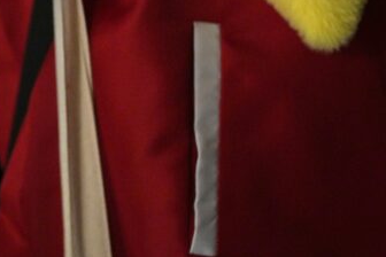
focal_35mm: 125
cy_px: -151
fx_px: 1340
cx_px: -63
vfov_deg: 10.5
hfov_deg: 15.8
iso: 400
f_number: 1.4
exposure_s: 1/80
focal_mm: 35
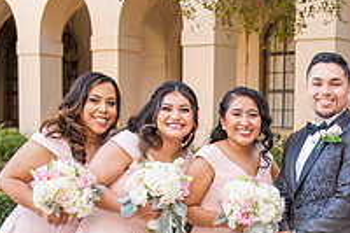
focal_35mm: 93
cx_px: 401
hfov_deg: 20.7
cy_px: 262
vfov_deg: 14.3
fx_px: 903
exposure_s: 1/200
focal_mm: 32
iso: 640
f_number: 4.5
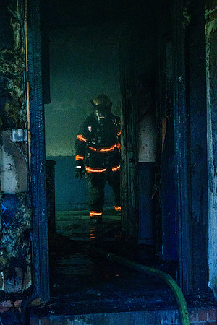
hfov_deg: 14.7
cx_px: 108
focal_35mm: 93
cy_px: 162
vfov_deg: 21.9
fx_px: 841
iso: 16000
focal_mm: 62
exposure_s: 1/320
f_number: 9
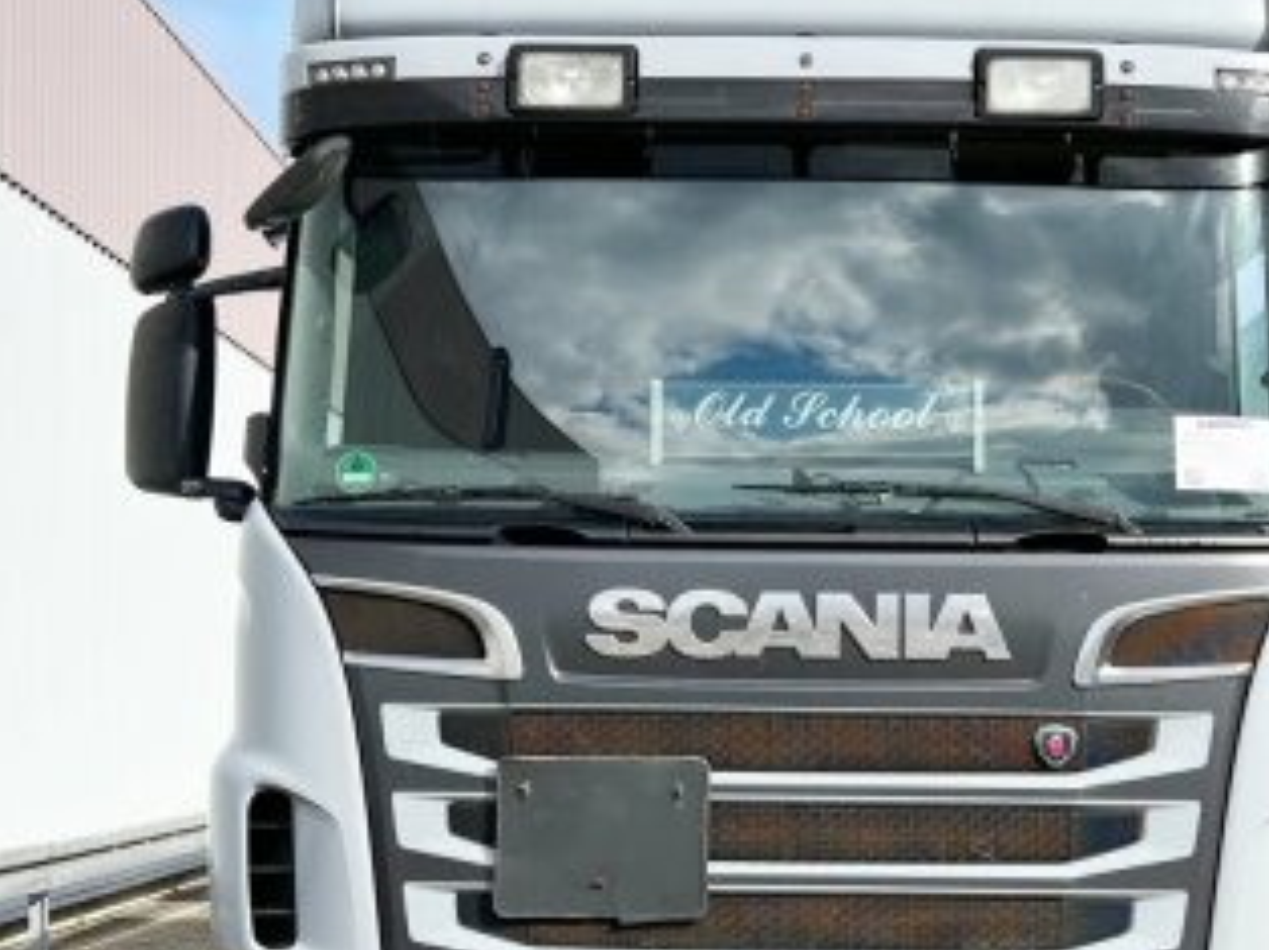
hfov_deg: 36.1
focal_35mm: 53
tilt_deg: +4.6
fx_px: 1941
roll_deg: +1.2
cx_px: 764
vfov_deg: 27.4
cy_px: 570
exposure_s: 1/3165
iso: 50
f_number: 1.5
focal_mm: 5.7
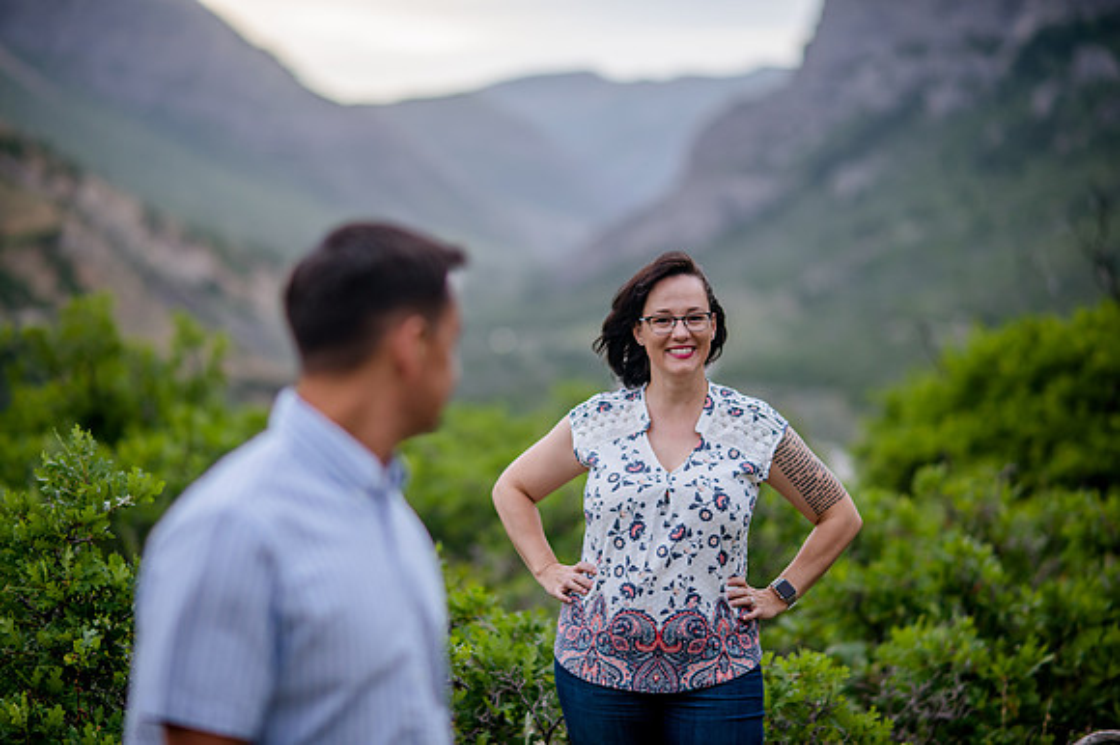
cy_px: 372
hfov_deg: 19.5
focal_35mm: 105
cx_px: 560
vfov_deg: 13.0
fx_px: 3265
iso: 400
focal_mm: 105
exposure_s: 1/250
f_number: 2
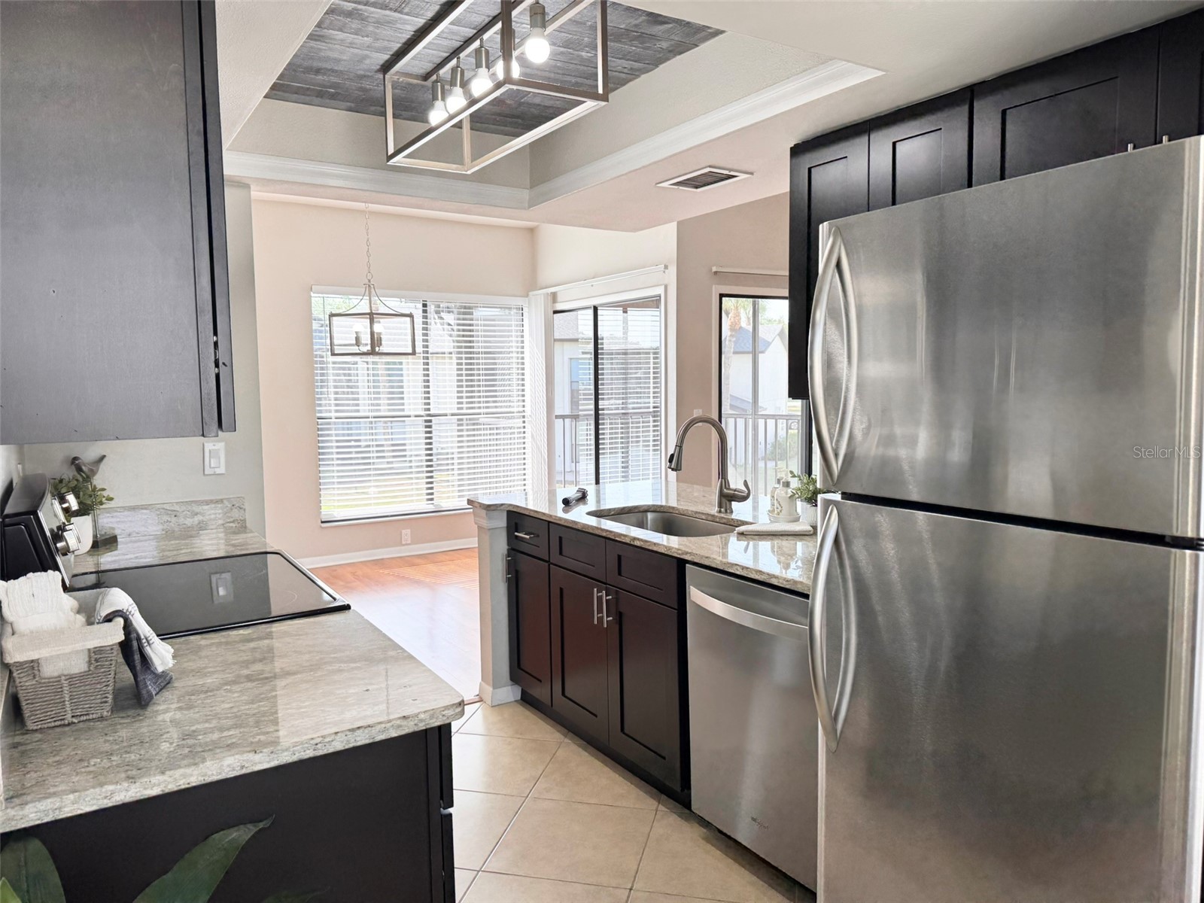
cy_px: 452
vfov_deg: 56.8
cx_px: 602
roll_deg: +0.2
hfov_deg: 71.6
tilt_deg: -5.6
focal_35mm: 24
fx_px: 835
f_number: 1.78
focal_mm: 6.76
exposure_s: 1/325
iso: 80
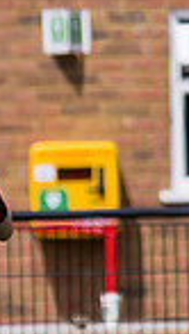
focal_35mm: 1384
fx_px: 12295
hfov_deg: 0.9
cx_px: -228
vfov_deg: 1.6
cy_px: 620
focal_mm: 135
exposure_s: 1/8000
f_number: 1.8
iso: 80
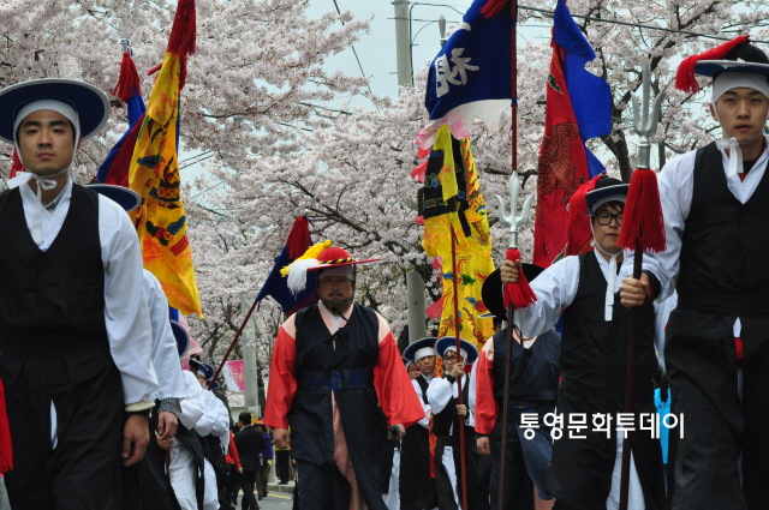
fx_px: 6400
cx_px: 384
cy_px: 255
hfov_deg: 6.9
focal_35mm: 300
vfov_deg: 4.6
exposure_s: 1/400
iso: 1000
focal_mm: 200
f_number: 11
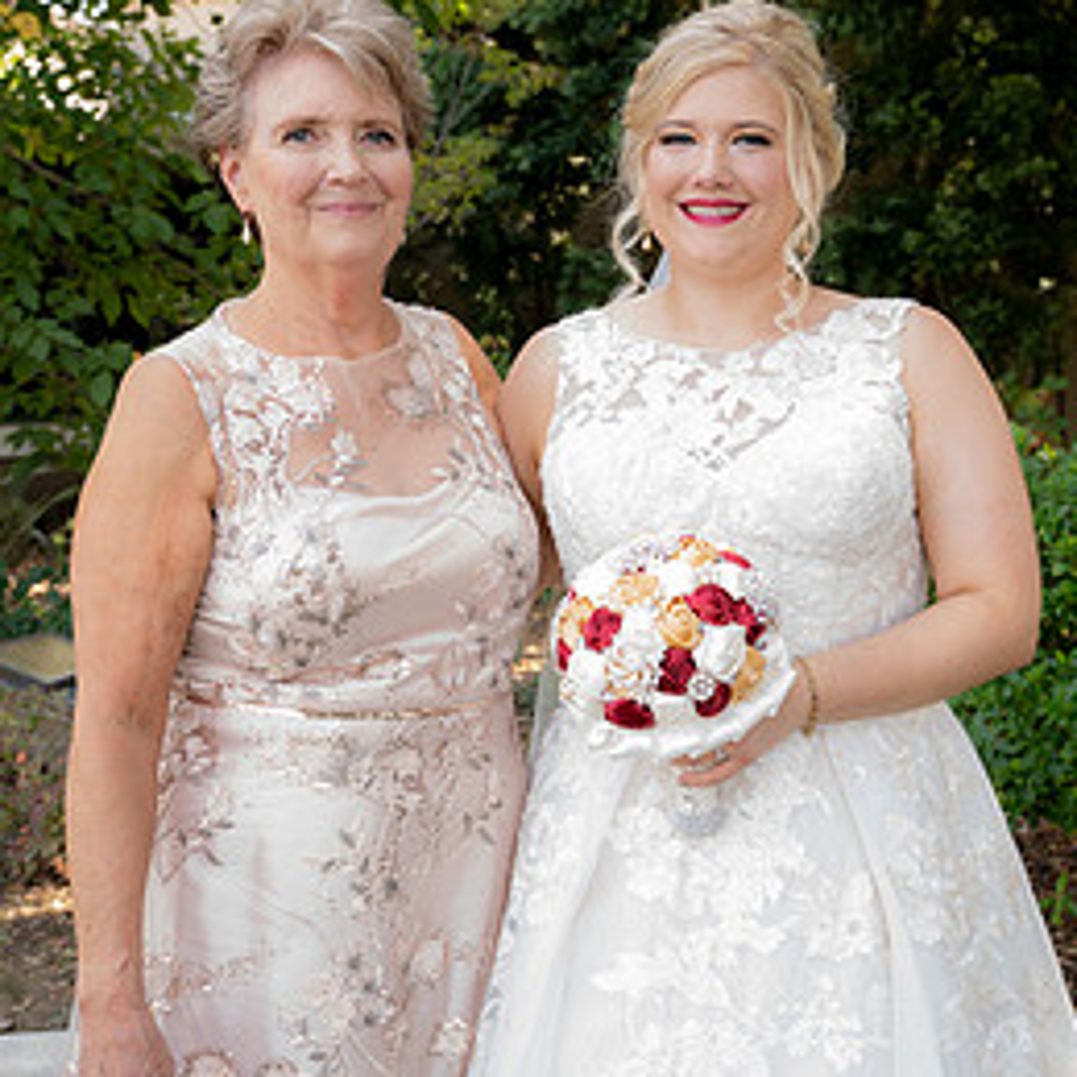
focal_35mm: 50
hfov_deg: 34.0
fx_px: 1760
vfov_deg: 33.9
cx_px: 601
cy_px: 663
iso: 500
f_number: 5.6
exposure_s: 1/60
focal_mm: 34
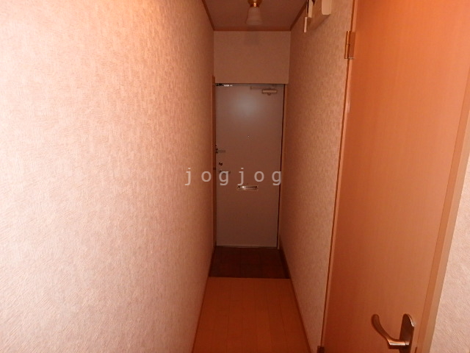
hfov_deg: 79.0
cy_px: 176
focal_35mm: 21
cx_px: 235
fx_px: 285
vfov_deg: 63.4
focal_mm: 3.7
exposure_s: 1/30
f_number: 3.5
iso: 400
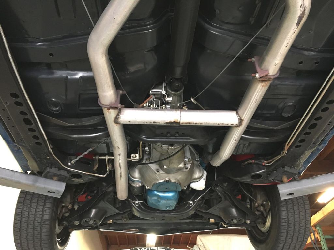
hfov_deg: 61.7
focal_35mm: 29
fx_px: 280
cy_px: 125
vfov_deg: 48.2
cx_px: 167
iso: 200
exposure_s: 1/17
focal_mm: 4.15
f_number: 2.2
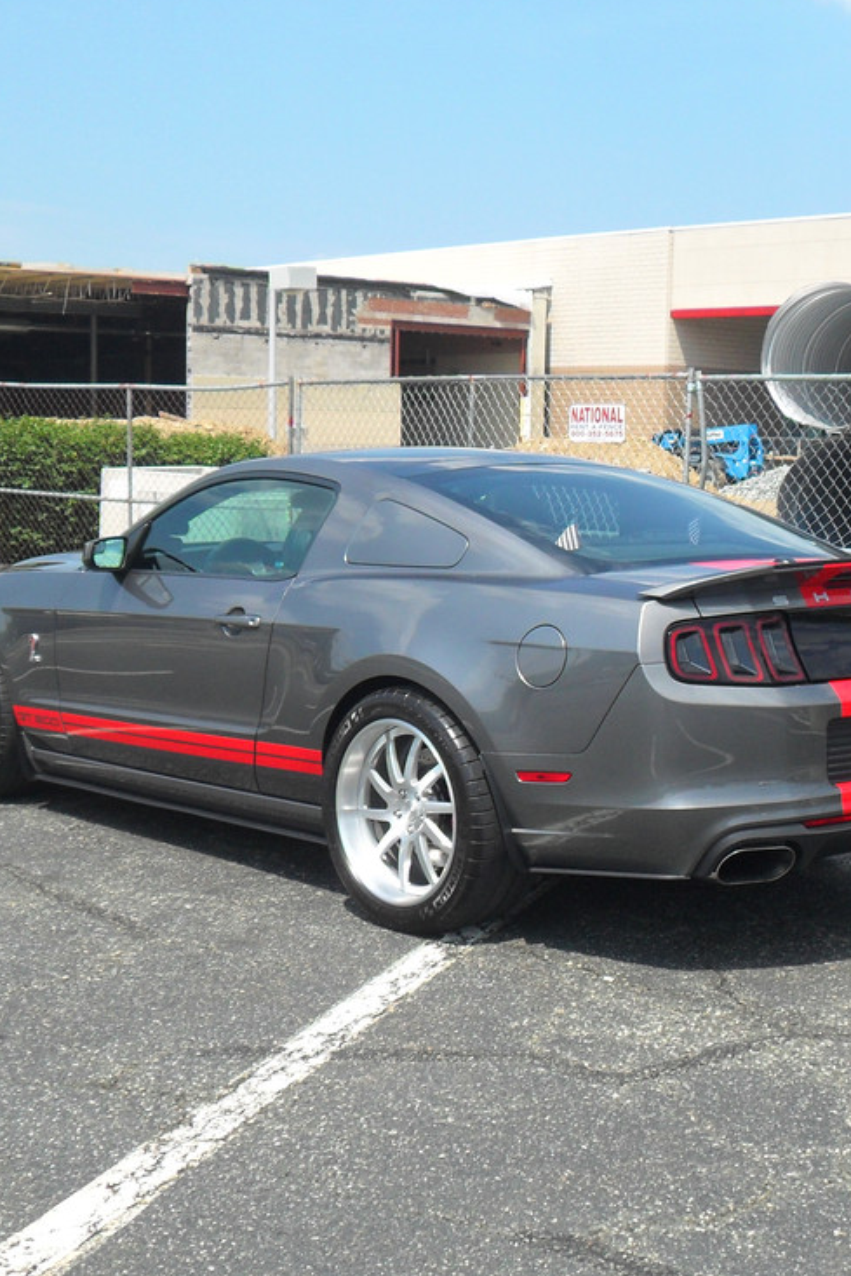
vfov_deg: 37.5
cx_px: 532
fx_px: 1878
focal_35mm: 53
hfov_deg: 25.5
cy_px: 684
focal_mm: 6.2
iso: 100
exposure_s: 1/125
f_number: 8.9
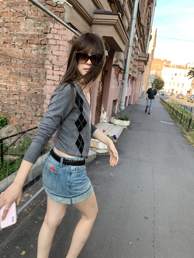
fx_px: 194
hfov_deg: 53.1
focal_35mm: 26
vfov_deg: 67.3
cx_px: 97
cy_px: 129
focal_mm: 4.25
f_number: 1.8
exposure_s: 1/121
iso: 25
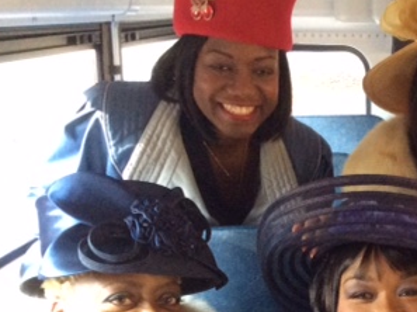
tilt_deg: -13.0
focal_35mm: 69
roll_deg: +0.1
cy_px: 288
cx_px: 386
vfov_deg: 20.8
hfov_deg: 27.1
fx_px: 830
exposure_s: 1/17
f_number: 2.4
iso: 320
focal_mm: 3.3
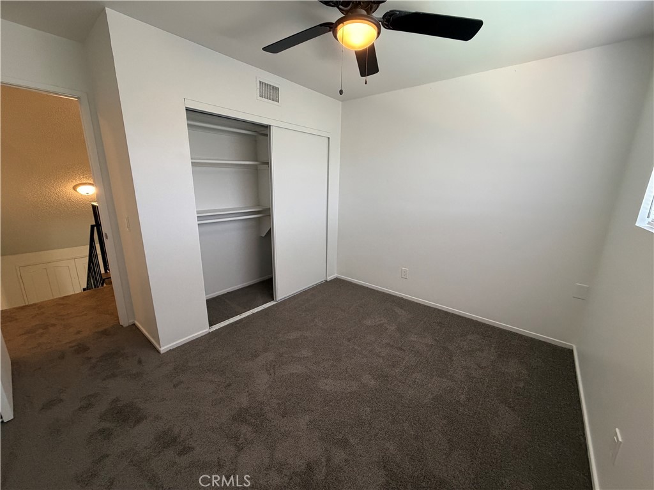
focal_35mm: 14
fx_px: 265
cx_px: 327
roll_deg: -0.4
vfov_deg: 85.7
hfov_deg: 102.1
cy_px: 245
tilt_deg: -13.8
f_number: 2.2
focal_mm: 2.22
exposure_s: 1/120
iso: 320
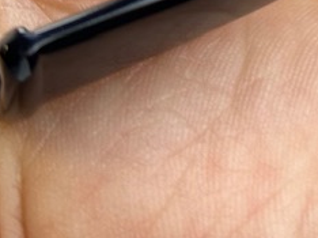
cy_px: -412
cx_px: 599
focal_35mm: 263
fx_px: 2414
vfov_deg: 5.4
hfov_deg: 7.3
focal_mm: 6.86
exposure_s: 1/171
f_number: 1.78
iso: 50
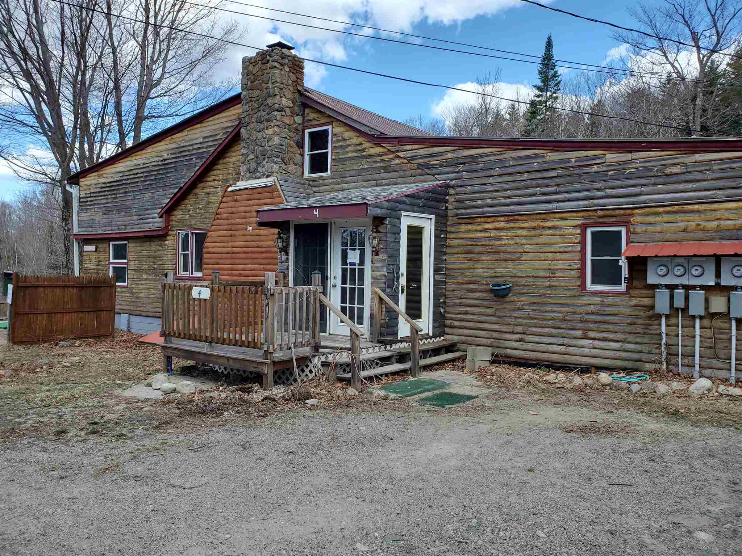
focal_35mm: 26
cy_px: 278
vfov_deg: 53.1
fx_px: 557
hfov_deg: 67.3
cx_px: 371
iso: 50
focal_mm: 4.3
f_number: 2.4
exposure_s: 1/579
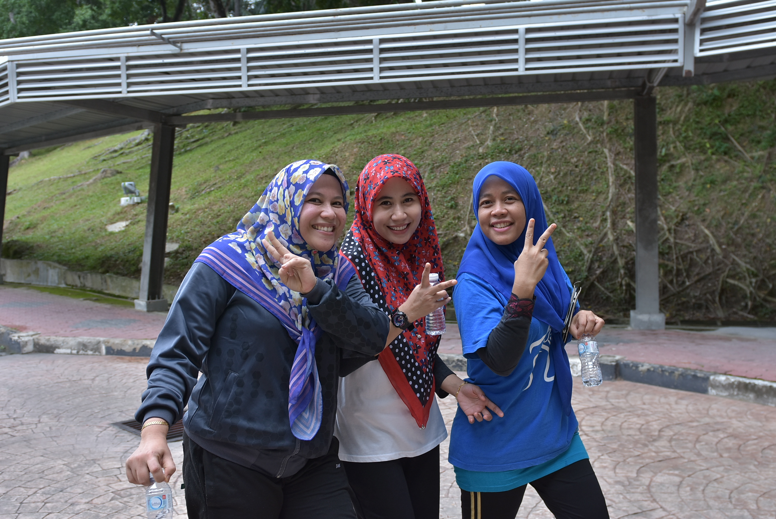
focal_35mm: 36
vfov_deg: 36.9
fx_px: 777
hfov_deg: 53.1
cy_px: 260
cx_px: 388
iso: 200
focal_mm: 24
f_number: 4.5
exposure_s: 1/320
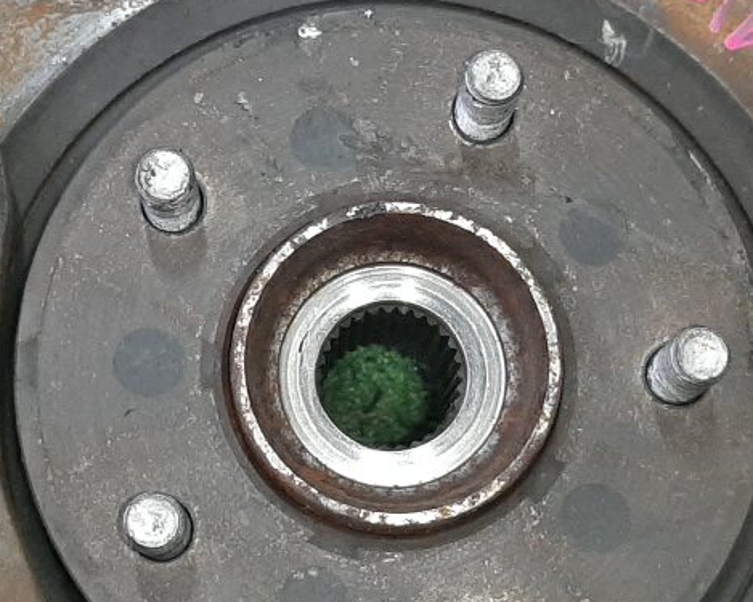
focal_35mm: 78
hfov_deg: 24.4
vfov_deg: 19.6
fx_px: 1738
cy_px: 345
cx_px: 286
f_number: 1.7
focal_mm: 3.93
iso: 203
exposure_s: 1/50
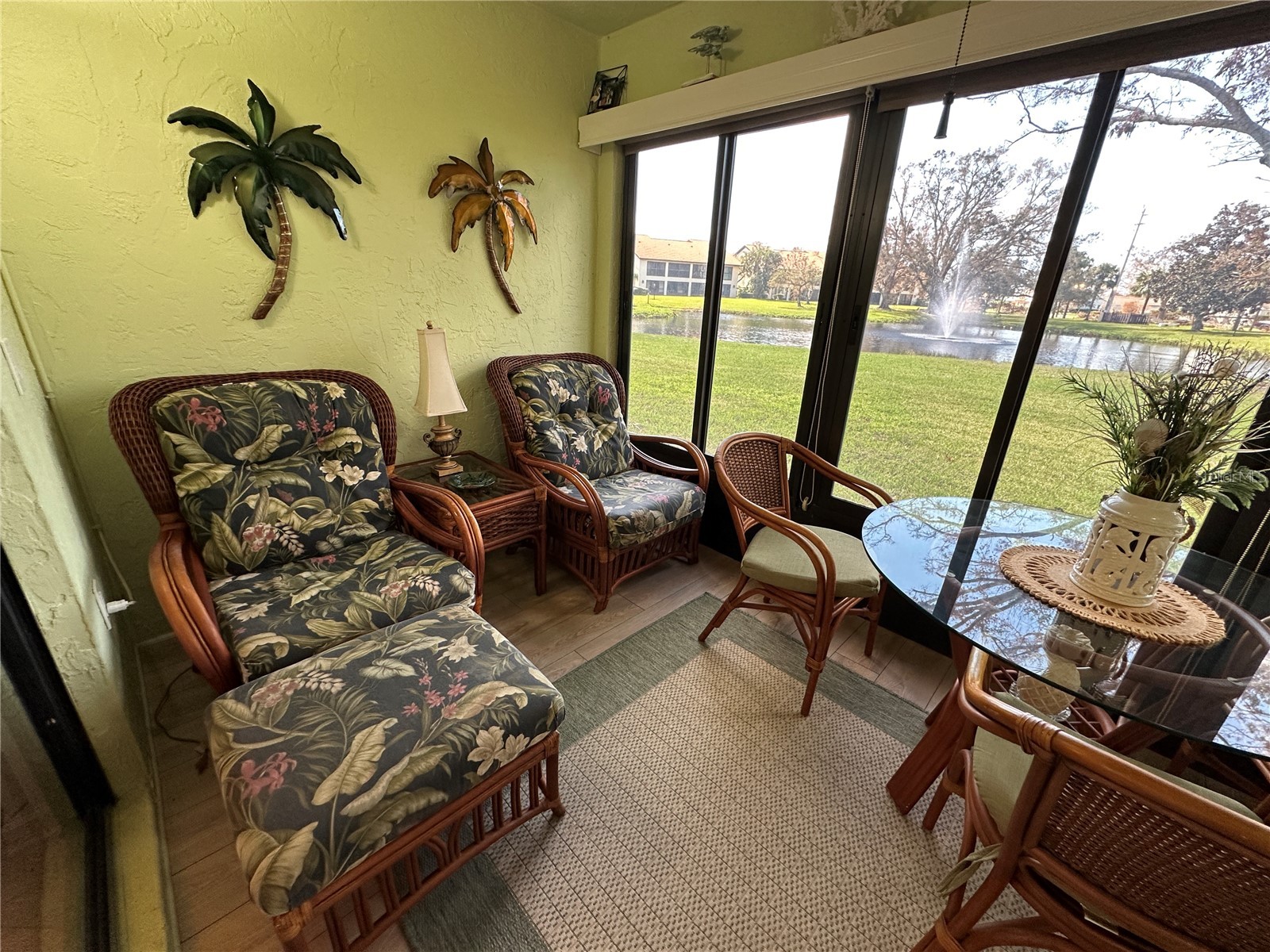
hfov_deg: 102.1
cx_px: 635
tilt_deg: -20.1
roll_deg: -2.9
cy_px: 476
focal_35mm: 14
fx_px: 514
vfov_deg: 85.7
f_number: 2.2
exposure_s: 1/60
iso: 160
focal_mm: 2.22
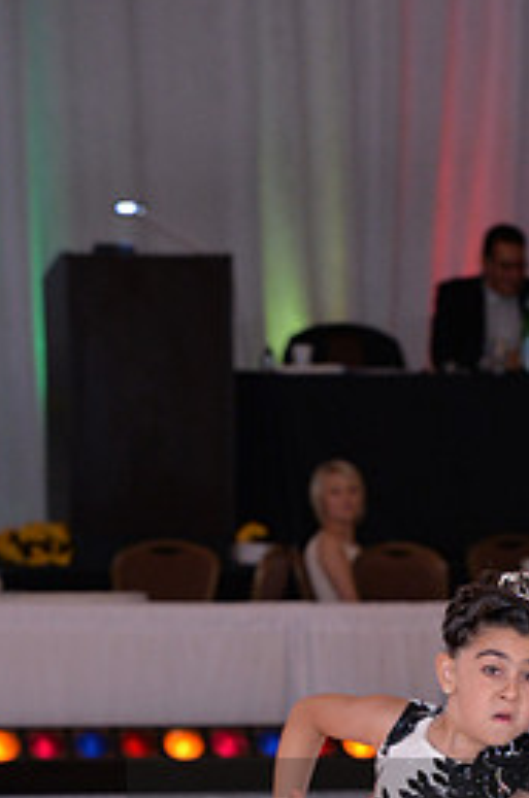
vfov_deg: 6.8
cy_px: 863
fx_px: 6727
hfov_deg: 4.5
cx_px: 555
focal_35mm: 304
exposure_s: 1/250
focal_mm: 135
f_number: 6.3
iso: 2000
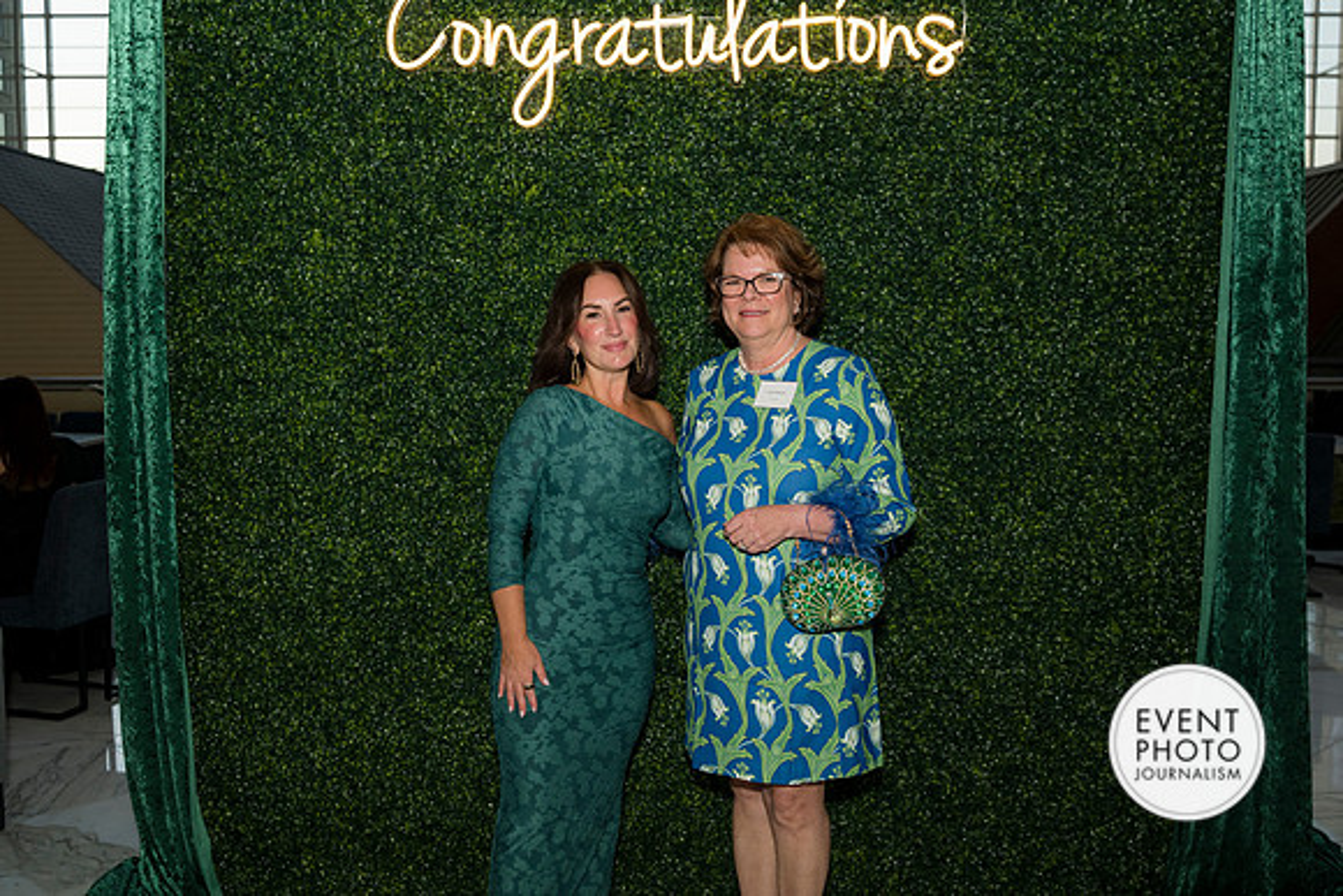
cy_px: 448
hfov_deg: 55.1
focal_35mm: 34
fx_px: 1287
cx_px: 672
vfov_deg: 38.4
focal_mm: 34.5
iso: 500
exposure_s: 1/160
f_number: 5
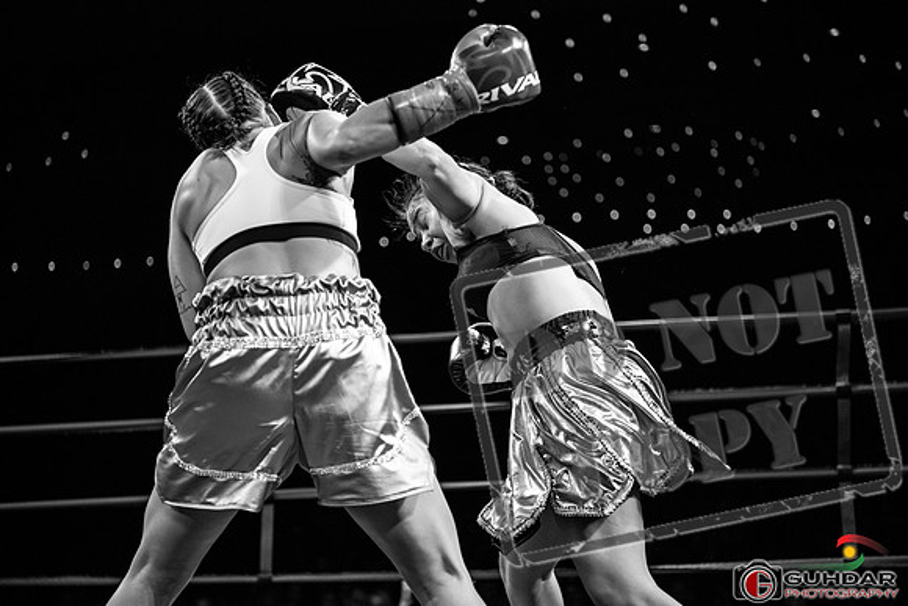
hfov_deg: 31.0
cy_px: 303
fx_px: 1640
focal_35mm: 65
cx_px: 454
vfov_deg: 20.9
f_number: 2.8
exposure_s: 1/1250
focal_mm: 65
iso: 1600
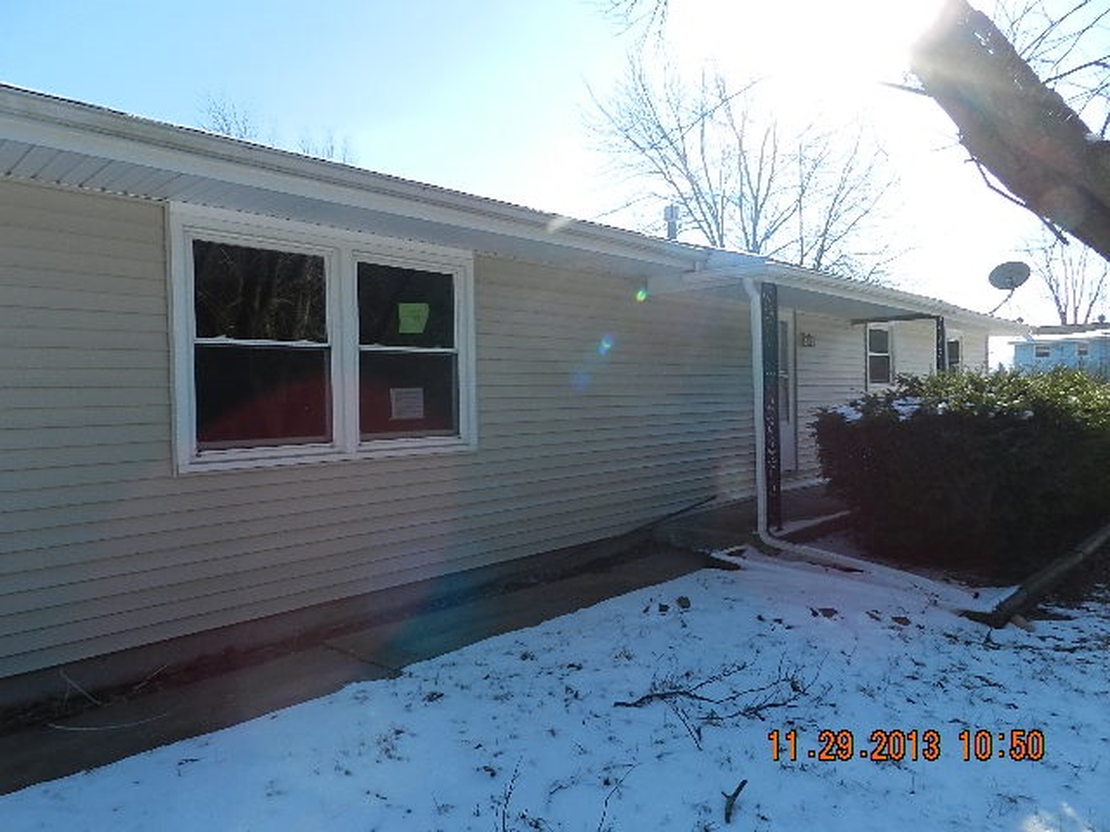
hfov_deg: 73.9
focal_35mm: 23
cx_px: 555
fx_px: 738
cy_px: 416
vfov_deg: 58.9
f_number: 4
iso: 160
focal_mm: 4
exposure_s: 1/800
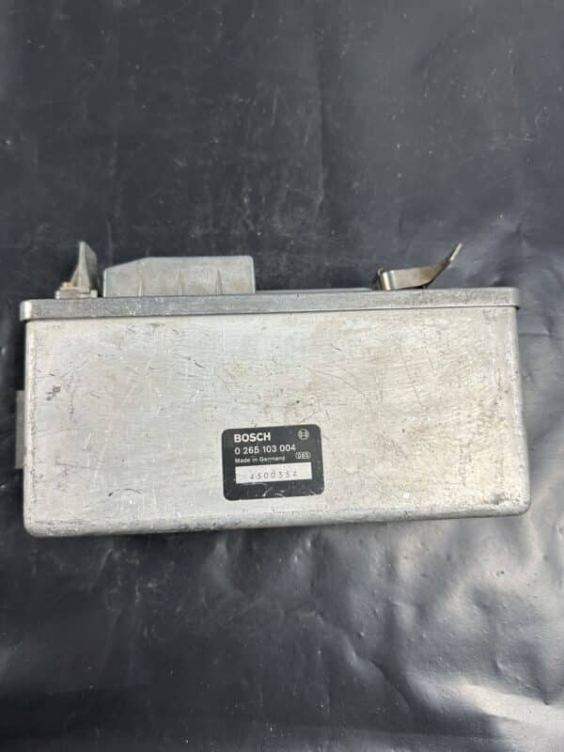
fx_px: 521
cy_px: 376
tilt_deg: -77.5
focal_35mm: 24
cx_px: 282
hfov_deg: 56.8
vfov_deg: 71.6
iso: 80
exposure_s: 1/100
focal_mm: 6.86
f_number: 1.78
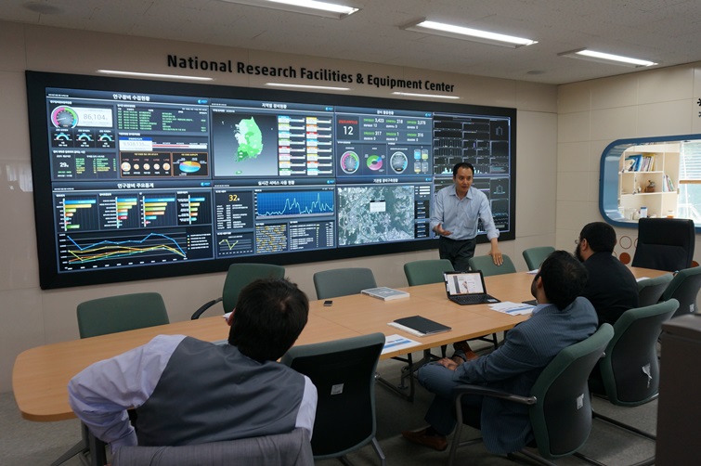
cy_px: 233
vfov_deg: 53.0
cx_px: 350
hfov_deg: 73.8
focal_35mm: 24
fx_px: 467
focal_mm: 16
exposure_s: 1/60
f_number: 4
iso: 320
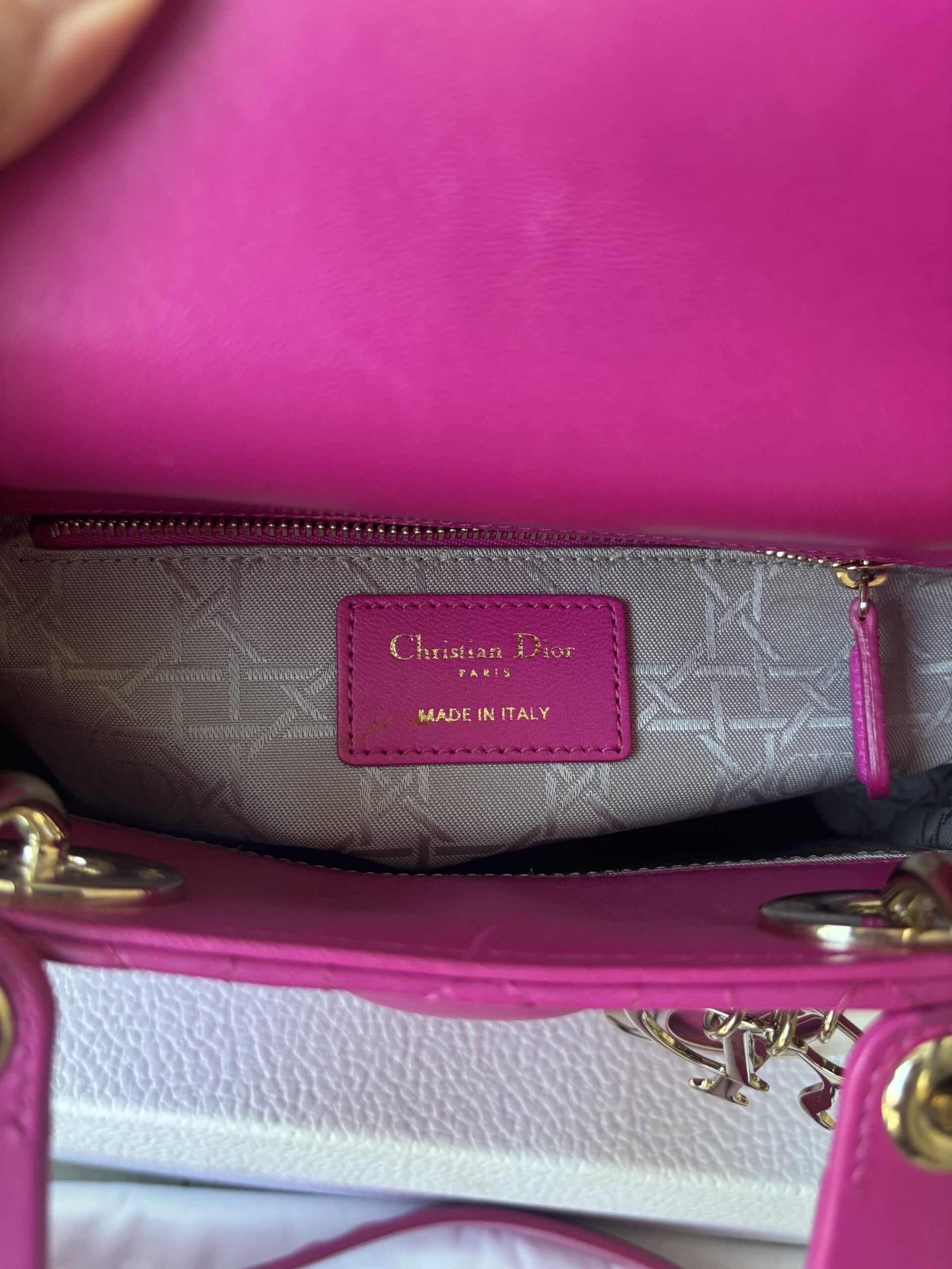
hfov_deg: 53.1
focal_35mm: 26
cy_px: 634
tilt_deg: -54.0
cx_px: 476
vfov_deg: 67.3
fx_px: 953
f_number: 1.6
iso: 160
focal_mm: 5.96
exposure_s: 1/60
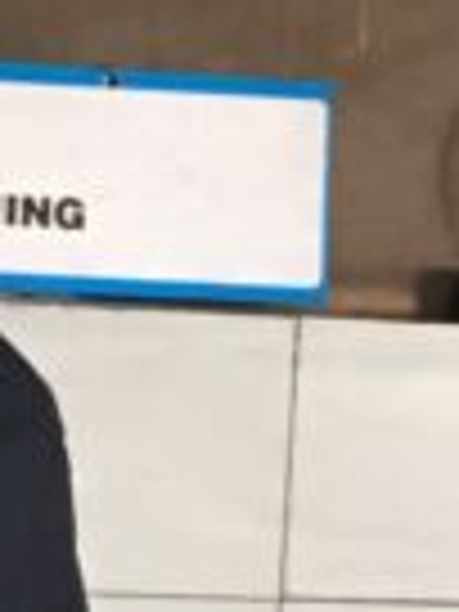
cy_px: 603
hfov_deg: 6.8
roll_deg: -3.6
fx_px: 3854
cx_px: 68
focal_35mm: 218
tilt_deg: -5.5
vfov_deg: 9.0
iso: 200
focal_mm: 4.15
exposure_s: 1/20
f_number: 2.2
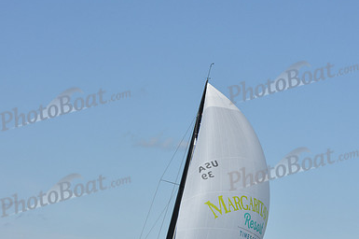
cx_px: 180
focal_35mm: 184
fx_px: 1833
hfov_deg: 11.2
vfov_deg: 7.4
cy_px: 229
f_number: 10
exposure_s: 1/1000
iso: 320
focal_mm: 122
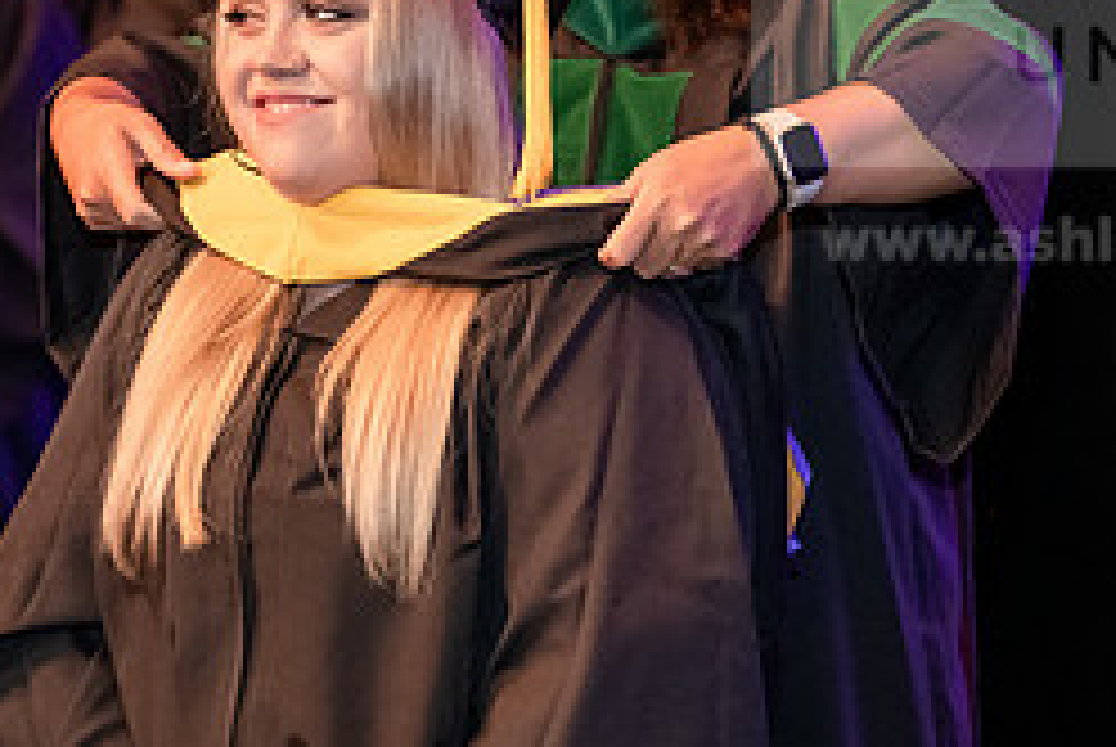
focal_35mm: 215
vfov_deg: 6.4
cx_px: 616
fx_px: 6673
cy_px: 335
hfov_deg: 9.6
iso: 3200
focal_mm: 92
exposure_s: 1/200
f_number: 3.2
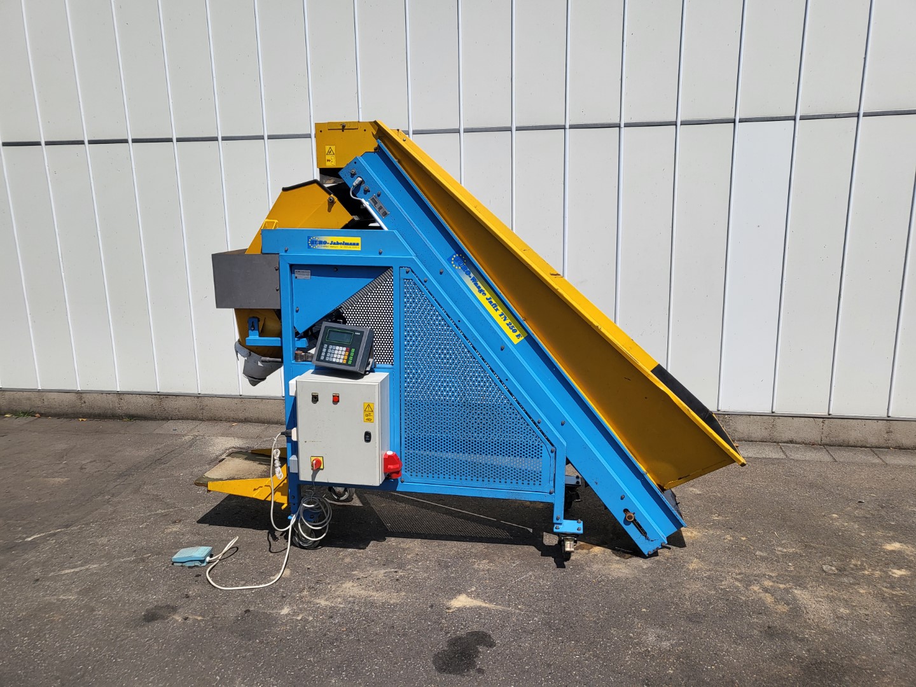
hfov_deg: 67.3
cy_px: 344
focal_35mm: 26
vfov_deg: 53.1
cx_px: 458
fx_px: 688
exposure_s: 1/5585
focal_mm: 4.25
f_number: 1.8
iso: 50
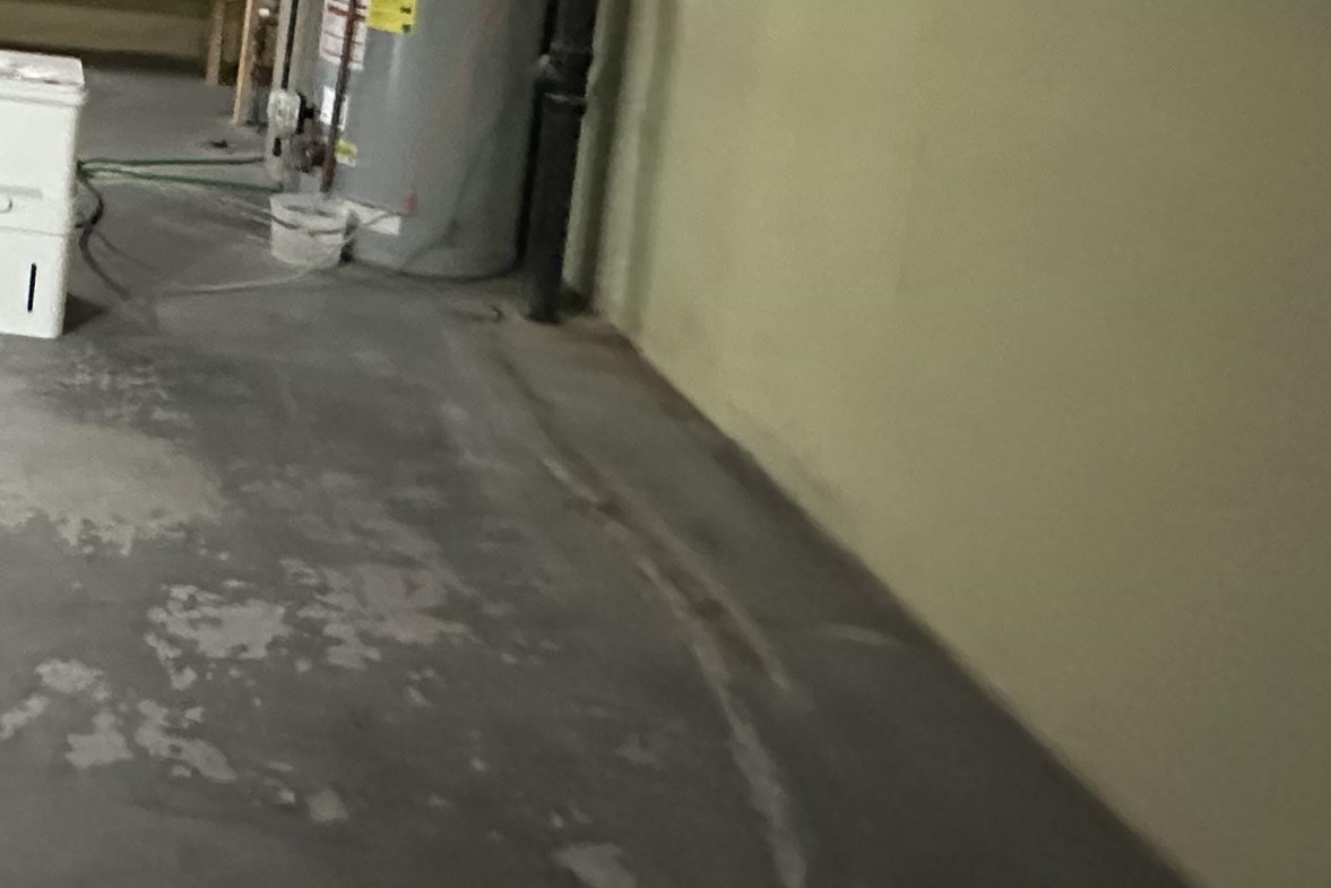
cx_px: -118
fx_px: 1405
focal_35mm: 38
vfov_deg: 30.9
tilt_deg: -5.4
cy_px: -110
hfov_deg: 41.1
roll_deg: -4.3
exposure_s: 1/30
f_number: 2.2
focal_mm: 2.22
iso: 1600
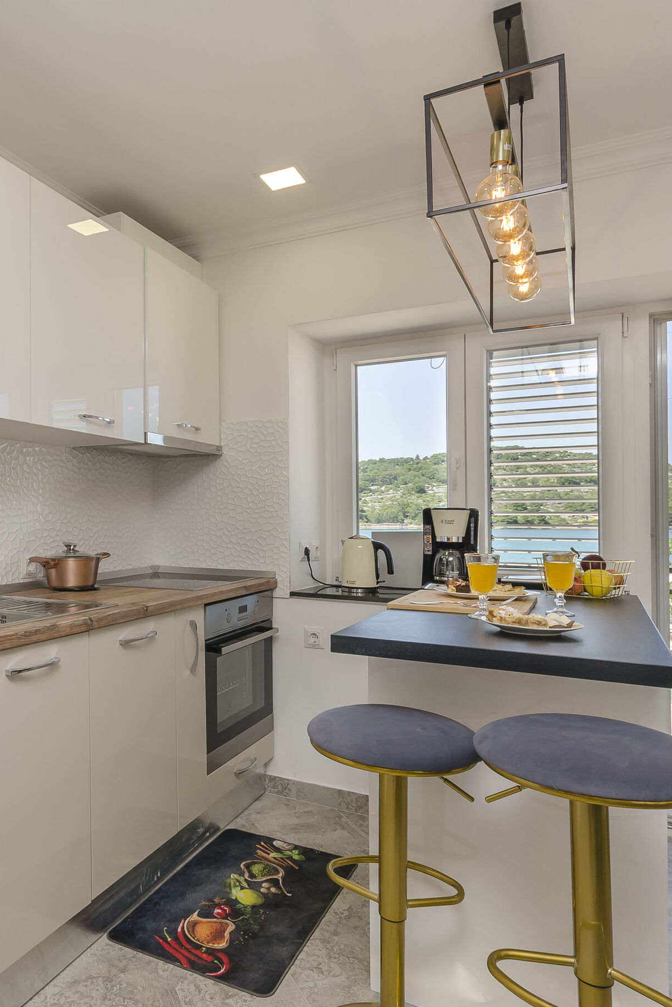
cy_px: 503
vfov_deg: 76.1
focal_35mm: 23
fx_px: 644
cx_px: 175
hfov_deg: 52.9
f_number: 9
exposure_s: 1/80
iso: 100
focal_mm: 10
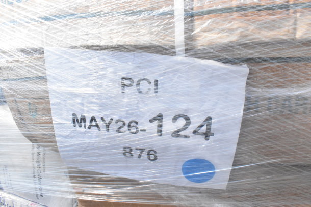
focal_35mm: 27
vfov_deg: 48.0
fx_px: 233
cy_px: 104
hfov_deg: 67.4
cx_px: 156
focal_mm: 18
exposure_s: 1/1600
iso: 6400
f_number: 20
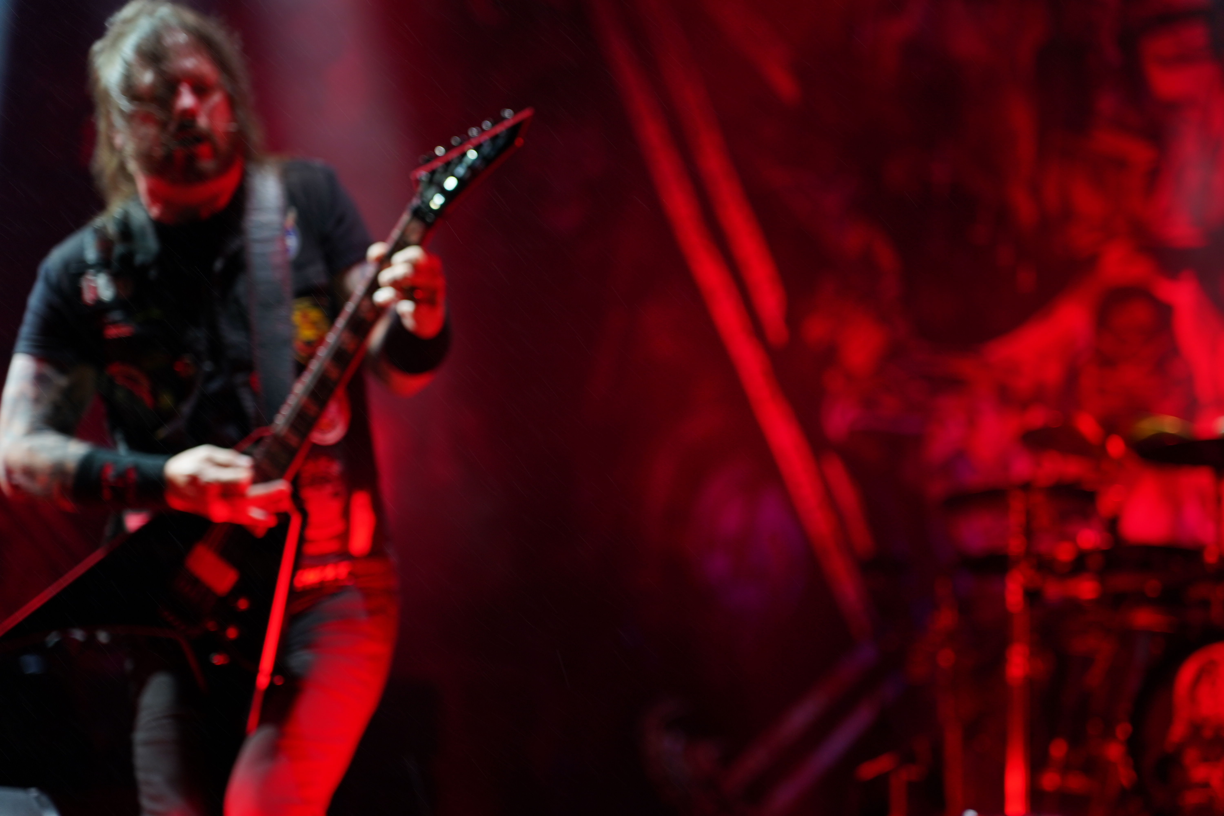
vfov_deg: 13.0
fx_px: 3570
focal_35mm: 105
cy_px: 408
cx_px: 612
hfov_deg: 19.5
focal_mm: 105
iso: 400
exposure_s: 1/125
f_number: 4
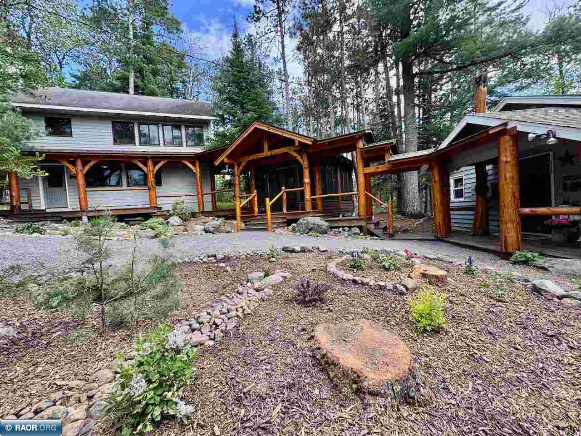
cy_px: 218
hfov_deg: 102.1
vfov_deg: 85.7
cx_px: 290
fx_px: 235
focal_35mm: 14
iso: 40
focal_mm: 2.22
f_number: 2.2
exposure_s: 1/243
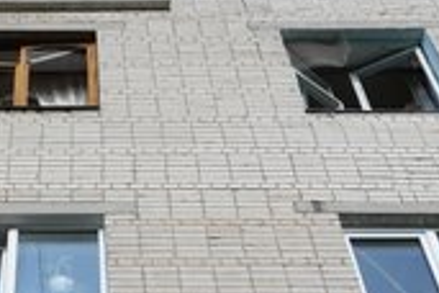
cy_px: 161
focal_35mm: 89
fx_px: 1085
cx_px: 56
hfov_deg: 22.4
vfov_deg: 15.4
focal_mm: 38
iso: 2500
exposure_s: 1/200
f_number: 3.5
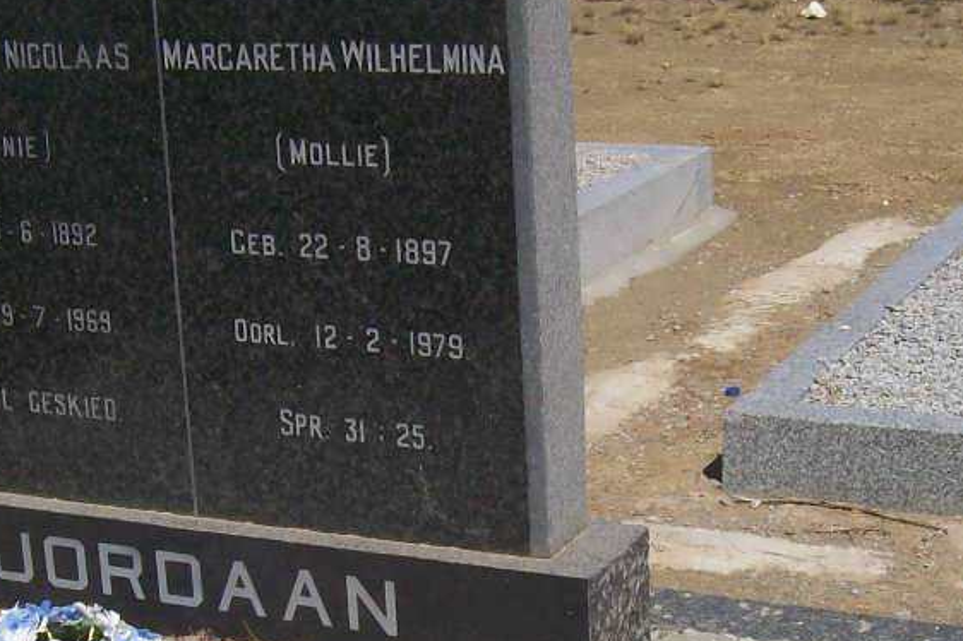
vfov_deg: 17.0
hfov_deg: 25.4
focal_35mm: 80
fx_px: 2139
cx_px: 427
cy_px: 473
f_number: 4.8
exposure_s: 1/1200
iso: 80
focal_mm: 6
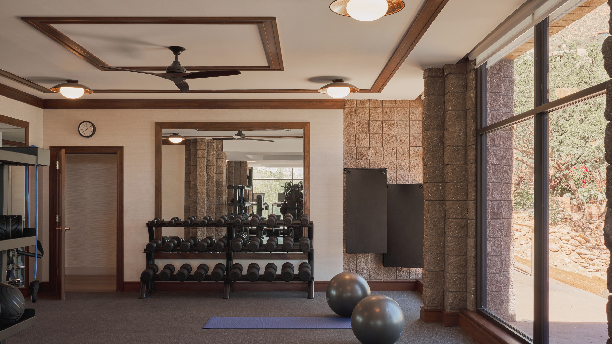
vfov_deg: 32.0
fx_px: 600
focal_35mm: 37
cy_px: 181
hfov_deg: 54.0
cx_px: 307
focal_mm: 35
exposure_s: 1/4
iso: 100
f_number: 11
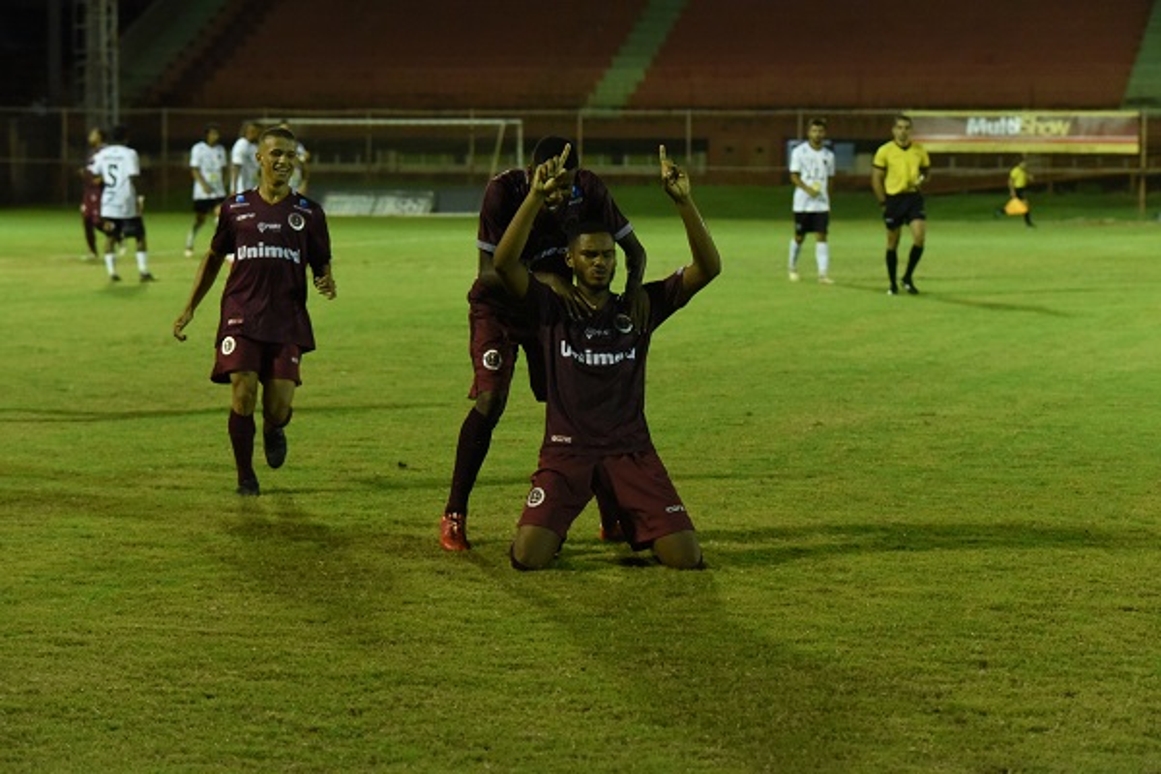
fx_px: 3225
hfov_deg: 20.4
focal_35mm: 100
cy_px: 387
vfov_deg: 13.7
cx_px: 580
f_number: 4.5
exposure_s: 1/400
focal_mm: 100
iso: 10000
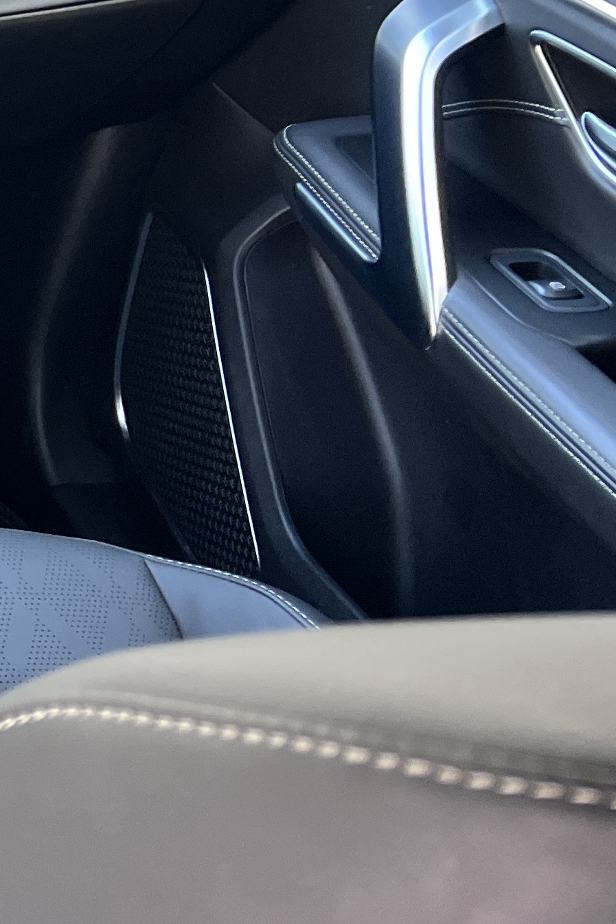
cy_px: 290
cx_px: -760
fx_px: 2079
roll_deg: -0.2
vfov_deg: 24.9
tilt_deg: -32.6
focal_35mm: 81
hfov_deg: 13.4
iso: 125
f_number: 1.5
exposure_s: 1/121
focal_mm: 5.7
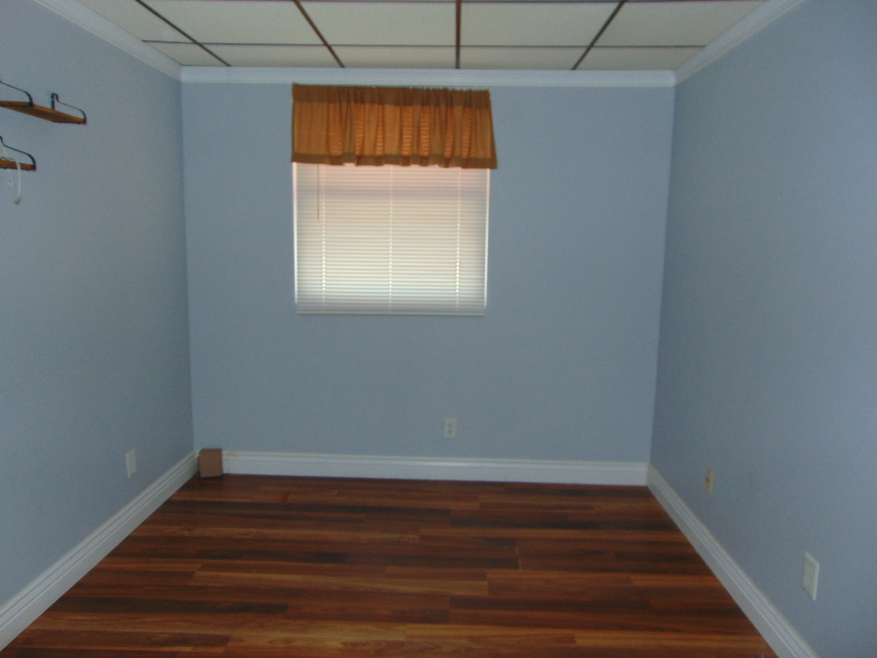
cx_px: 438
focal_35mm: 25
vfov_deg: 54.9
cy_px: 329
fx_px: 633
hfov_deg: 69.4
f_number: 3
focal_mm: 4.5
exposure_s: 1/30
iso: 100
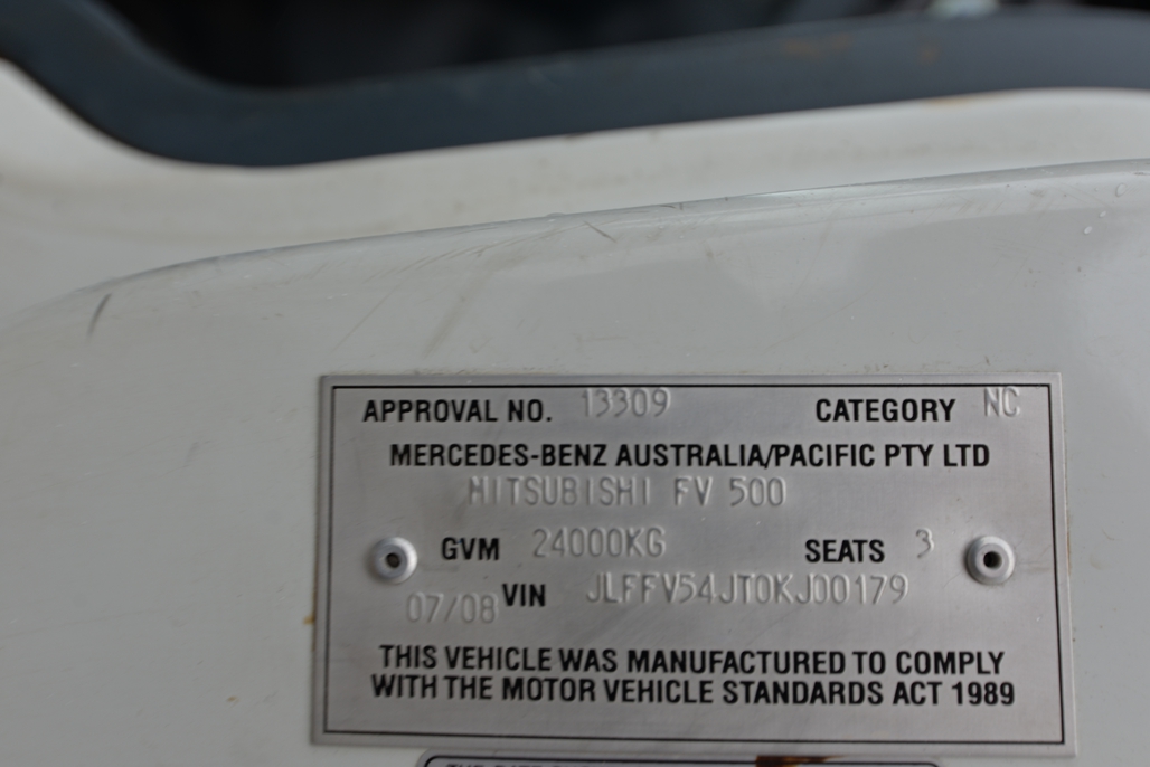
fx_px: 1118
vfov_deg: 37.9
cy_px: 384
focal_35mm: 35
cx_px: 575
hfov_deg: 54.4
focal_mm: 35
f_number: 5.6
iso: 200
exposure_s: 1/125
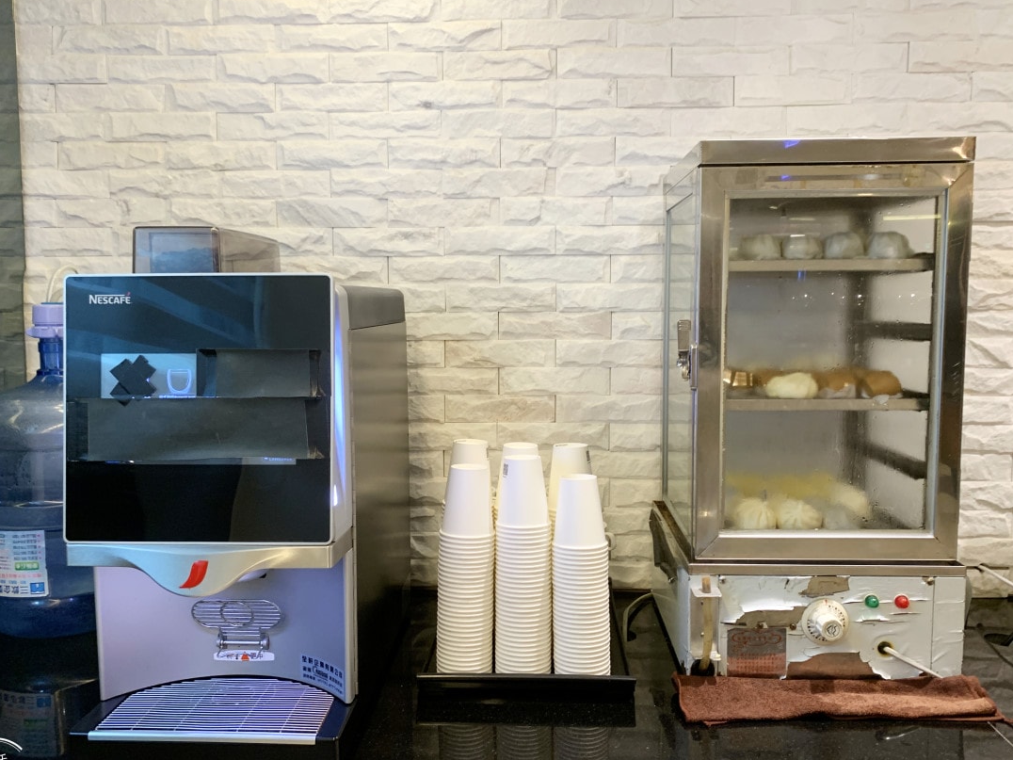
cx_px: 519
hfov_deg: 61.7
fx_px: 849
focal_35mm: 29
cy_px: 387
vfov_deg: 48.2
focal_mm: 4.25
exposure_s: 1/60
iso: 125
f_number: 1.8
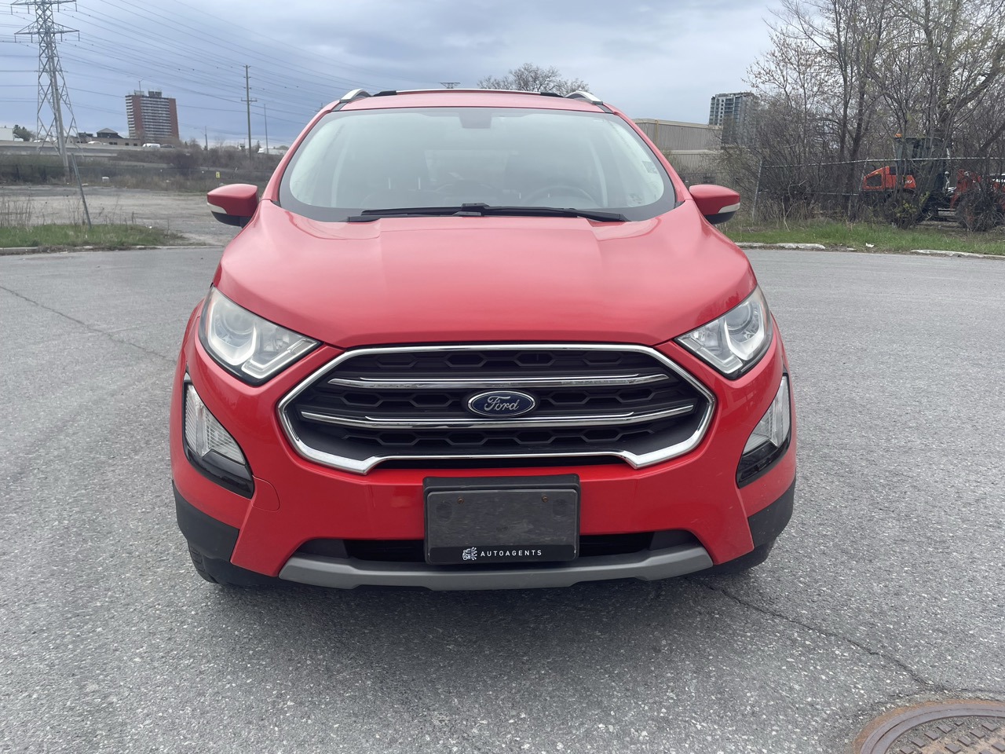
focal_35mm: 26
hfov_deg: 67.3
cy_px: 377
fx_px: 755
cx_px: 502
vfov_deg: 53.1
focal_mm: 4.2
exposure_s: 1/1366
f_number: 1.6
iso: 32
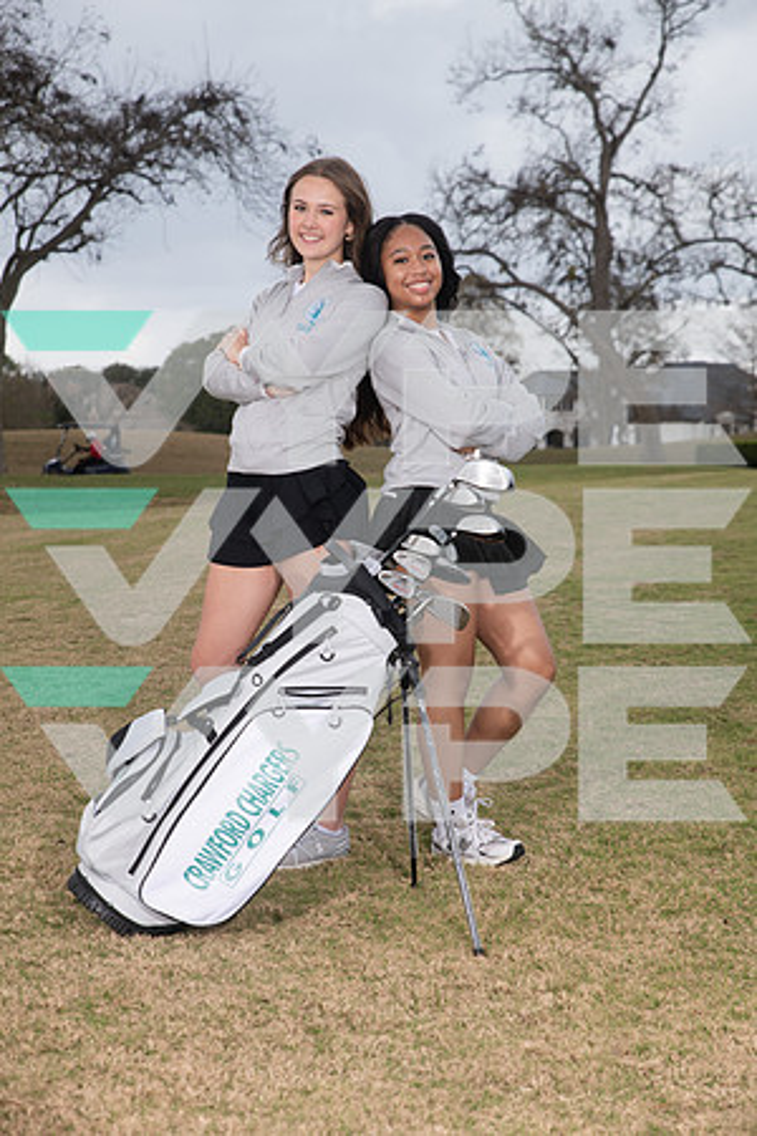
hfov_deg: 19.5
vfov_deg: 28.8
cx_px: 378
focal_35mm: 70
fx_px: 2208
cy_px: 568
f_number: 6.3
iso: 100
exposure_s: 1/320
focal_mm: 70
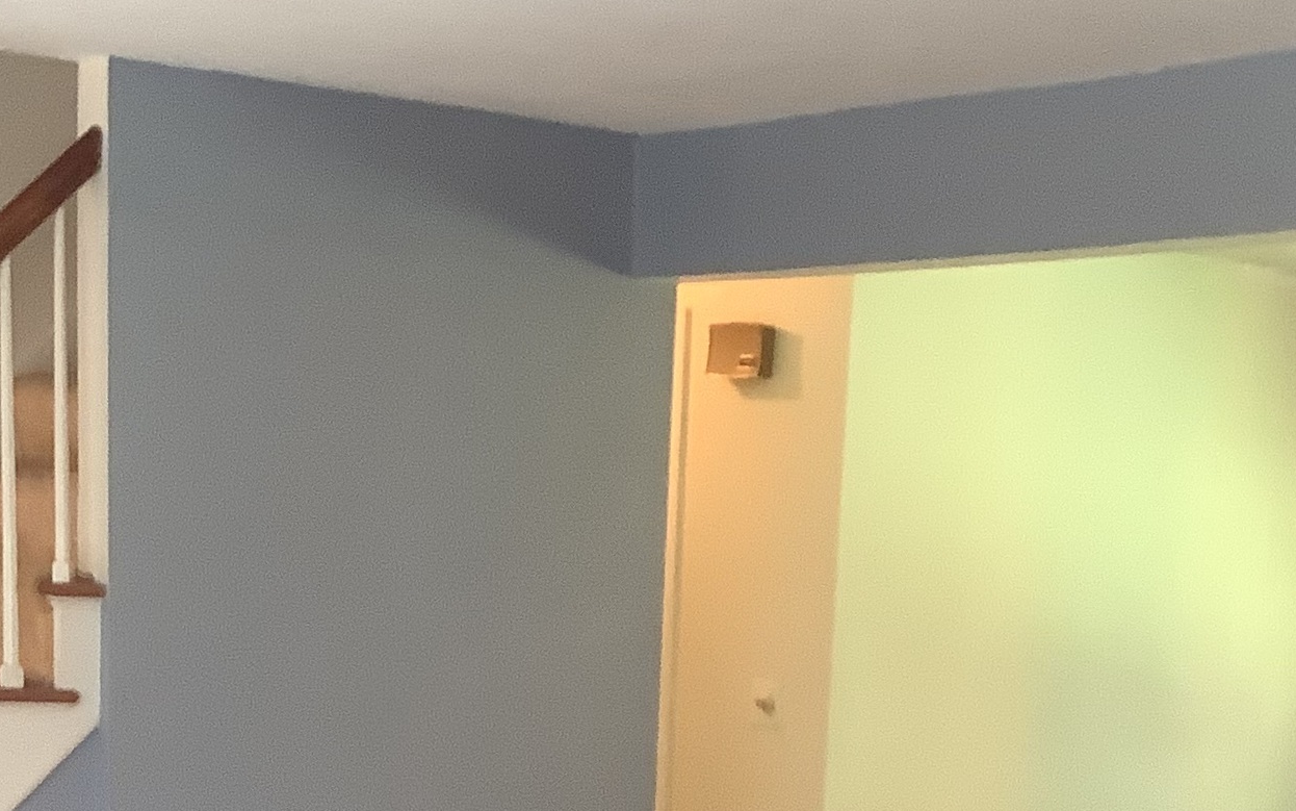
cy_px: 1108
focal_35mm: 81
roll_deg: -1.2
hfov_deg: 25.5
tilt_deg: -12.4
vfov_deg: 15.2
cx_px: 610
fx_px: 2861
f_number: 2.4
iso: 200
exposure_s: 1/60
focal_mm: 3.3
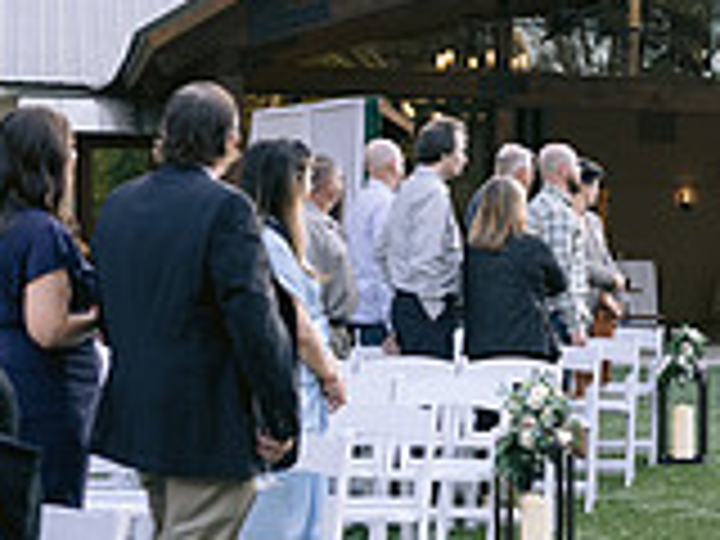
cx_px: 914
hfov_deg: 15.4
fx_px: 2538
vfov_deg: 12.1
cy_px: 272
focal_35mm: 122
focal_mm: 35
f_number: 4
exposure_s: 1/200
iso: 400
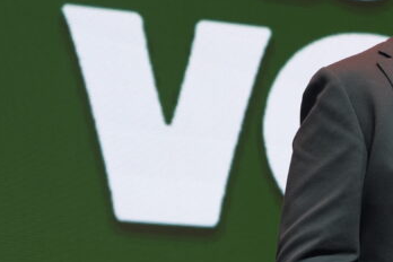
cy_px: 139
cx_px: 501
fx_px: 2347
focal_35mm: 215
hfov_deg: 9.4
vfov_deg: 6.4
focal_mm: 73
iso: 1000
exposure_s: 1/200
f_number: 5
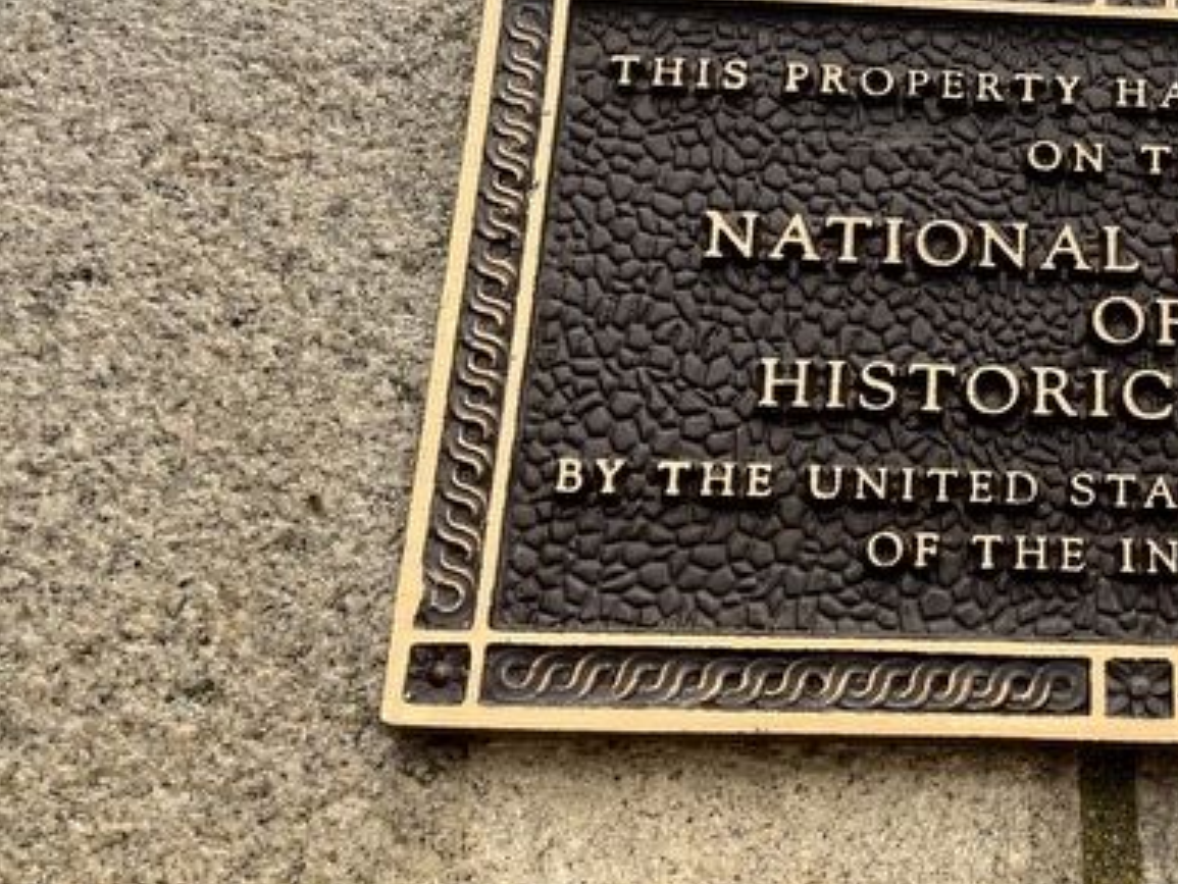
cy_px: 327
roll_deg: -1.9
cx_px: 1074
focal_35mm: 54
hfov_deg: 33.5
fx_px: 1838
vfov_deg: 27.0
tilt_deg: +19.0
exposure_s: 1/207
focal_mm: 5.1
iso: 40
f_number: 1.6
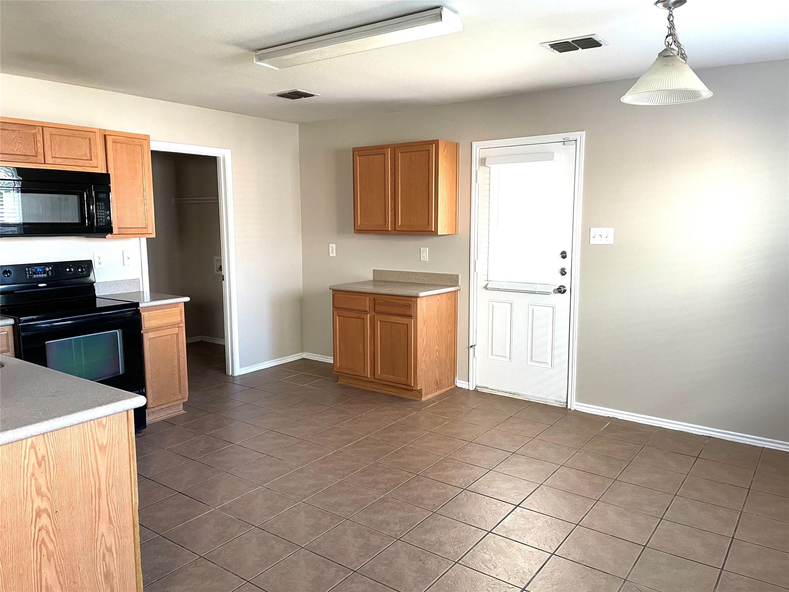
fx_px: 593
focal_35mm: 26
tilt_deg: -6.9
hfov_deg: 67.3
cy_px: 296
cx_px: 394
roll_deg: +0.4
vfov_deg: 53.1
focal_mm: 4.2
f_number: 1.6
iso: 160
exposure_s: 1/60
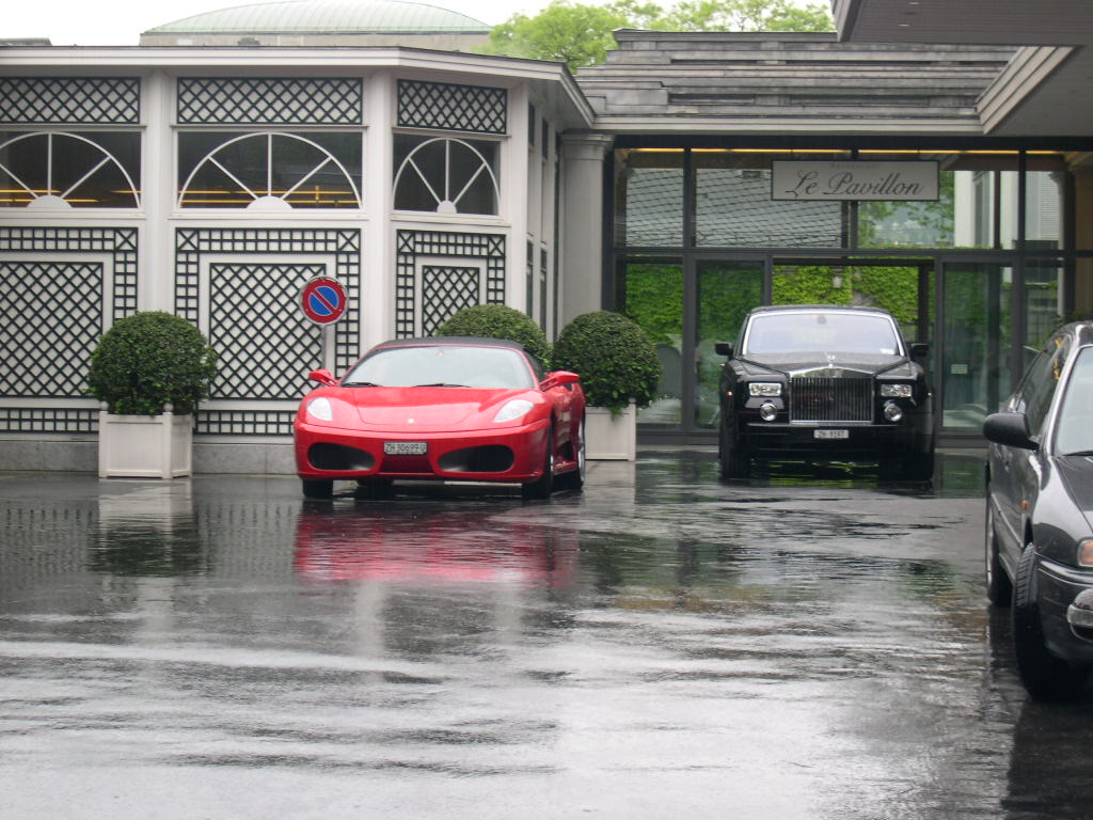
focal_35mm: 92
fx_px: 2905
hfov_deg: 21.3
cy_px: 410
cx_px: 546
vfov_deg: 16.1
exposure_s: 1/52.1
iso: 100
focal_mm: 19.5
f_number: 4.5
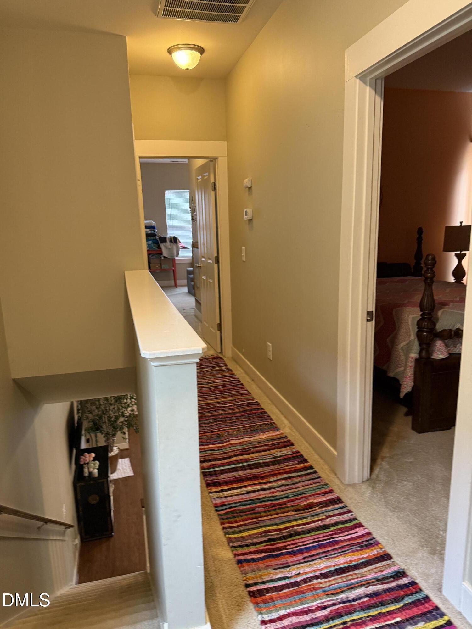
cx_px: 236
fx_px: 436
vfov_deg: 71.6
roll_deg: +3.7
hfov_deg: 56.8
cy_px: 314
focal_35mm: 24
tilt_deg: -11.0
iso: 320
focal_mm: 6.76
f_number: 1.78
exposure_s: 1/60
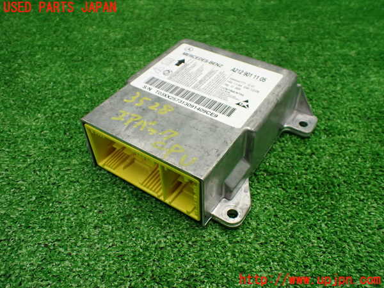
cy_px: 144
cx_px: 192
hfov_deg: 60.0
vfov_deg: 46.8
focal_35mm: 30
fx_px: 333
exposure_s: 1/125
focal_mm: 5.4
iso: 400
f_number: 2.3
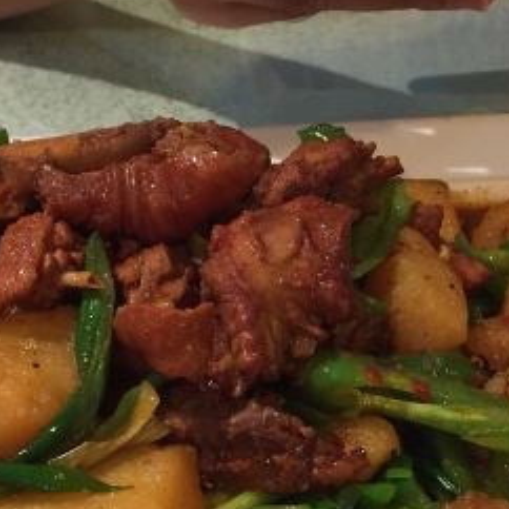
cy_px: 405
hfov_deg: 23.2
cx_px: 147
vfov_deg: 23.0
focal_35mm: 74
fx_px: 1231
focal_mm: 4.15
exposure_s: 1/33
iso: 64
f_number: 2.2
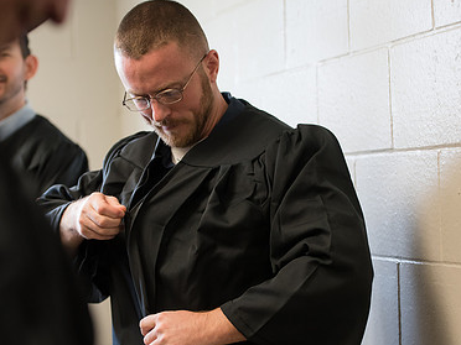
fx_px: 1398
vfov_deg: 14.1
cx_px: 201
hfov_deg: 18.7
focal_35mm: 105
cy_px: 217
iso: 1600
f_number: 3.2
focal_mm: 70
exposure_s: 1/250
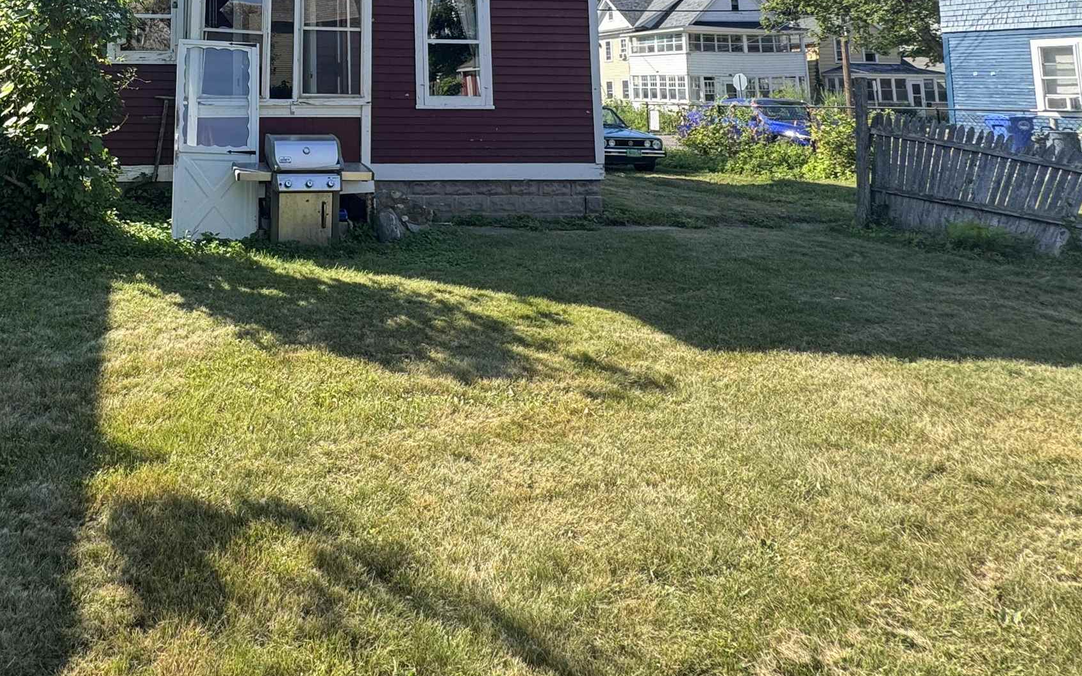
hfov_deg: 62.5
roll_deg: -0.7
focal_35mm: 27
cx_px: 215
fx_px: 796
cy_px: 3
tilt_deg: +6.0
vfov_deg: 40.4
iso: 40
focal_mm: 2.22
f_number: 2.2
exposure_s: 1/470
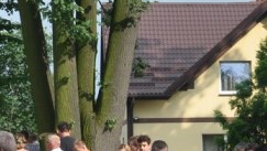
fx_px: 1870
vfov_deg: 4.5
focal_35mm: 264
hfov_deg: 8.1
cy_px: 319
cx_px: 255
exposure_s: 1/250
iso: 200
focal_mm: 34
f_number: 8
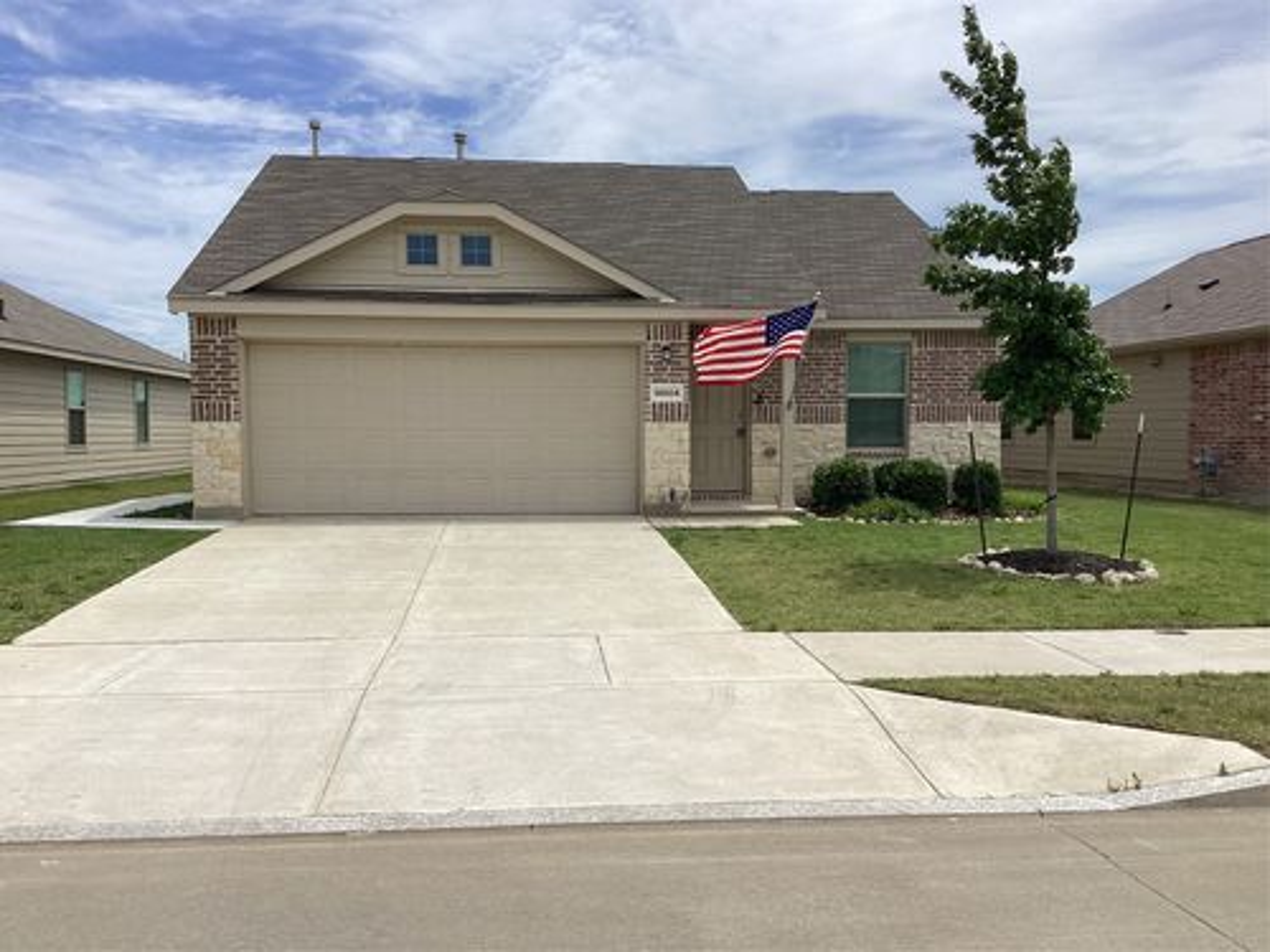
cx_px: 635
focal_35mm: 31
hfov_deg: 58.4
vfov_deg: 45.4
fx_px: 1137
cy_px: 476
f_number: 2.4
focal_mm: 3.3
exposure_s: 1/2469
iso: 25
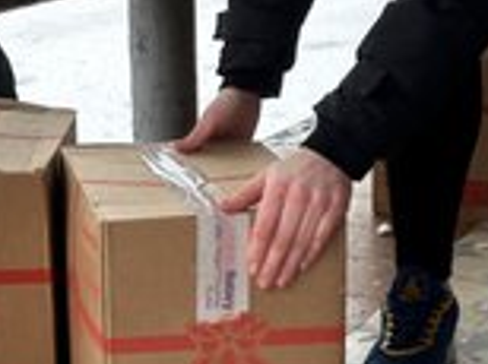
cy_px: 256
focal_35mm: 125
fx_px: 1759
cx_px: 158
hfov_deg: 15.8
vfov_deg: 11.8
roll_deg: +0.9
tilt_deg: -15.1
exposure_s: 1/137
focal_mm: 6.86
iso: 64
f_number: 1.78
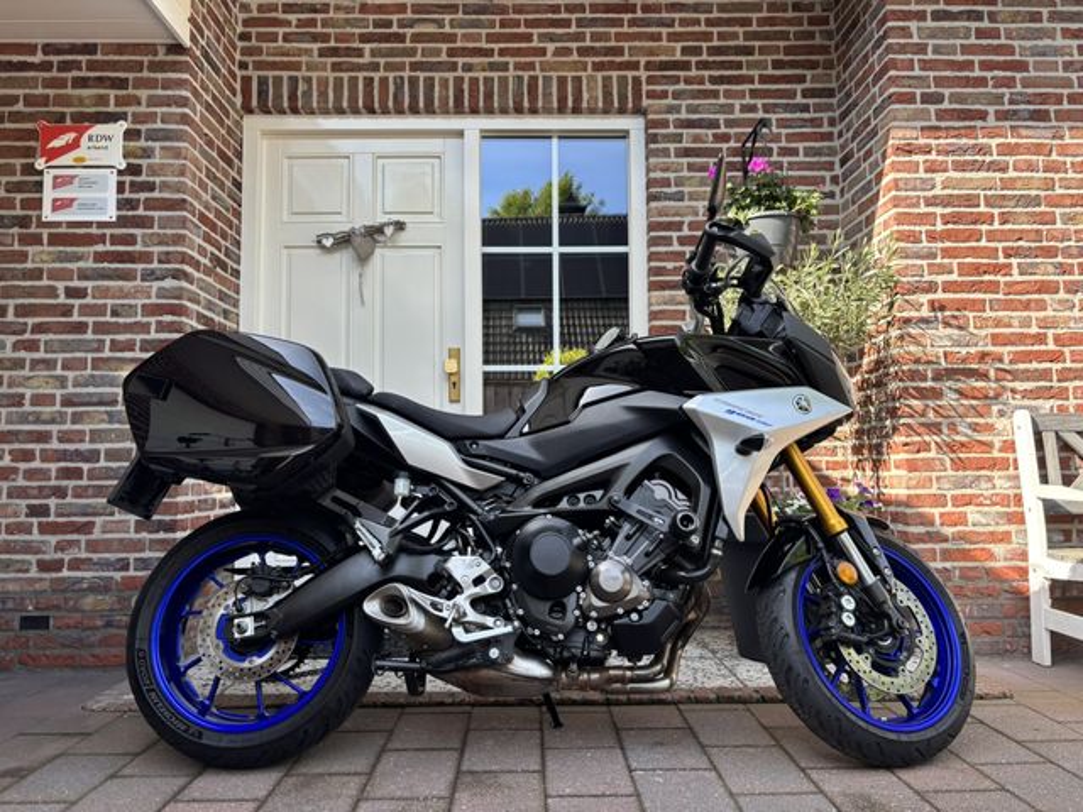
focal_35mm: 26
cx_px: 542
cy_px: 406
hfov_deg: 67.3
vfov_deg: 53.1
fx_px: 813
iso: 50
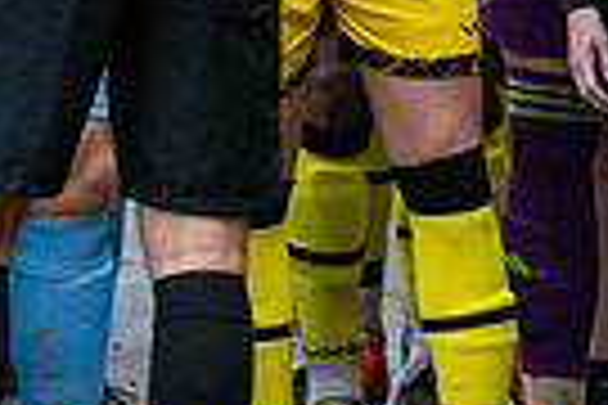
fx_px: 8866
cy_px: -99
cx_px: 738
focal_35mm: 525
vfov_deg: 2.6
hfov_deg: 3.9
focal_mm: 70
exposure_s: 1/2000
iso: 2000
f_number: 2.8
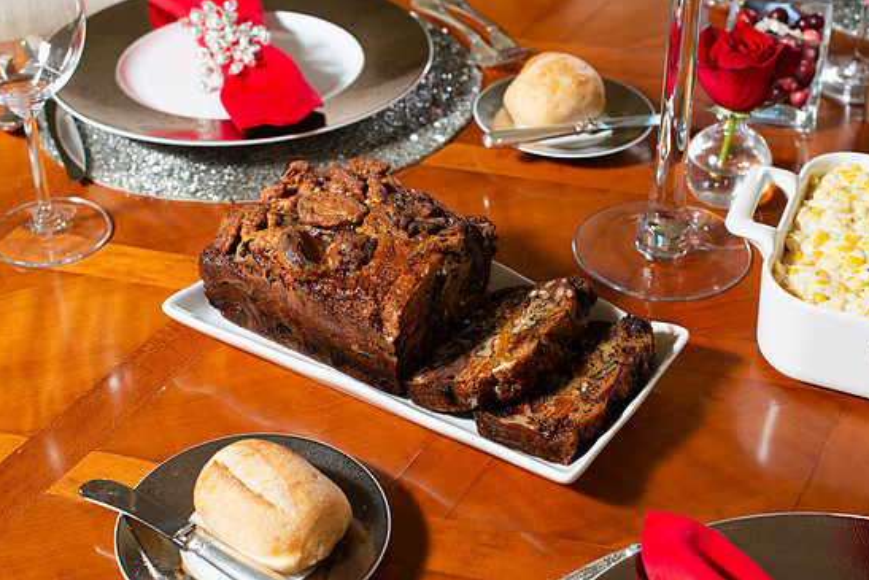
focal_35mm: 53
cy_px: 304
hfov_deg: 37.5
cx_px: 448
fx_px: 1280
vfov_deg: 25.5
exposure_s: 1/100
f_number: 6.3
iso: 320
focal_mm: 50
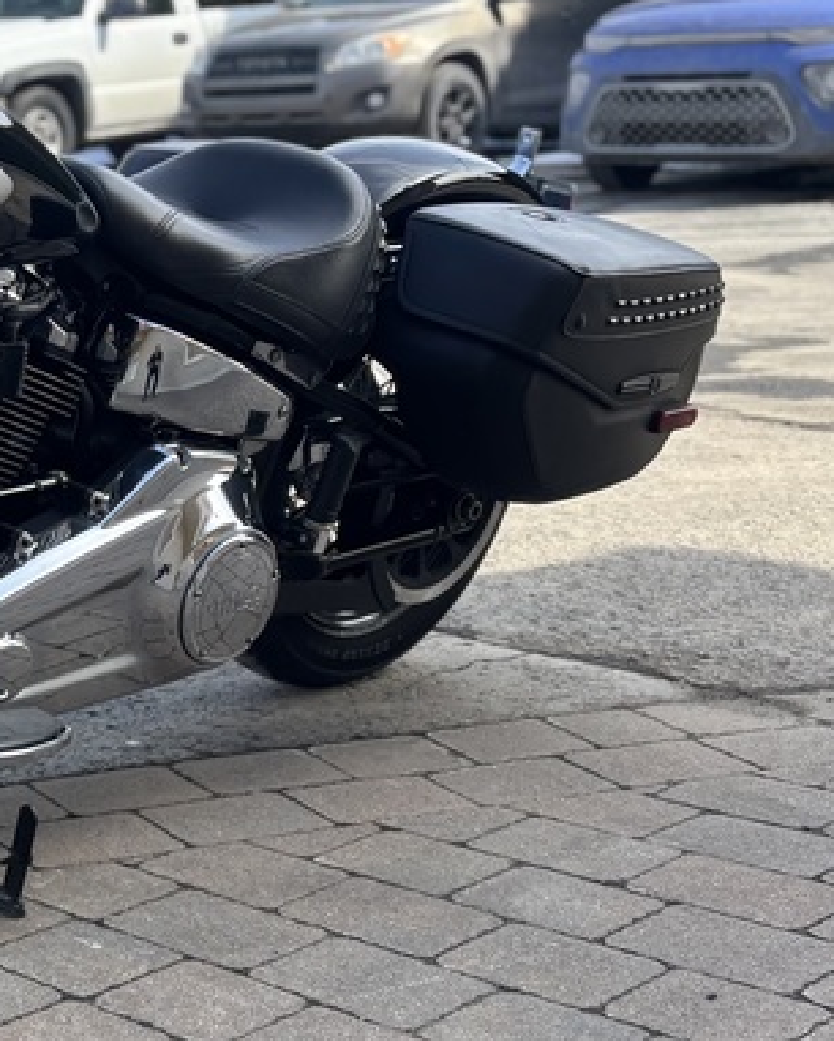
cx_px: -202
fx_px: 2096
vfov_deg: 27.9
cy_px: 480
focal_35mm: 68
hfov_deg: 20.8
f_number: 1.6
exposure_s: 1/927
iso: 50
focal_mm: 5.96
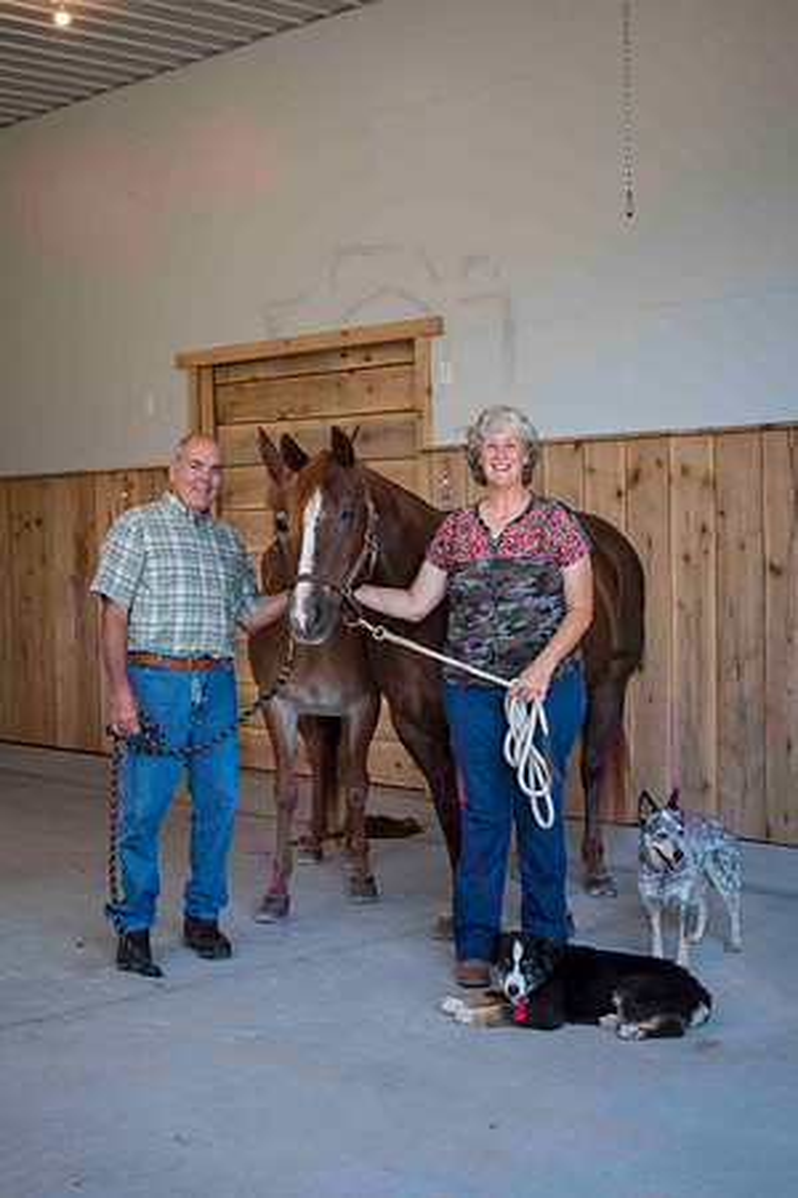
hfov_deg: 27.0
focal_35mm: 50
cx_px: 399
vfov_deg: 39.6
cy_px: 599
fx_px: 1662
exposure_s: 1/160
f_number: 9
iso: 400
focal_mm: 50
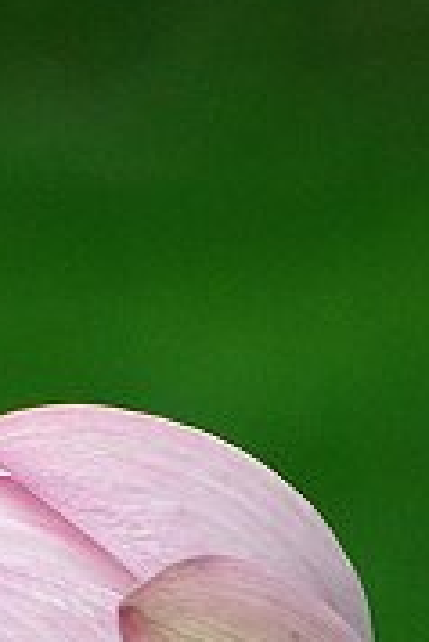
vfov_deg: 1.5
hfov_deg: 1.0
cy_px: 1161
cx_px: 76
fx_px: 24065
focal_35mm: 1349
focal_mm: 200
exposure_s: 1/200
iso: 400
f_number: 5.6
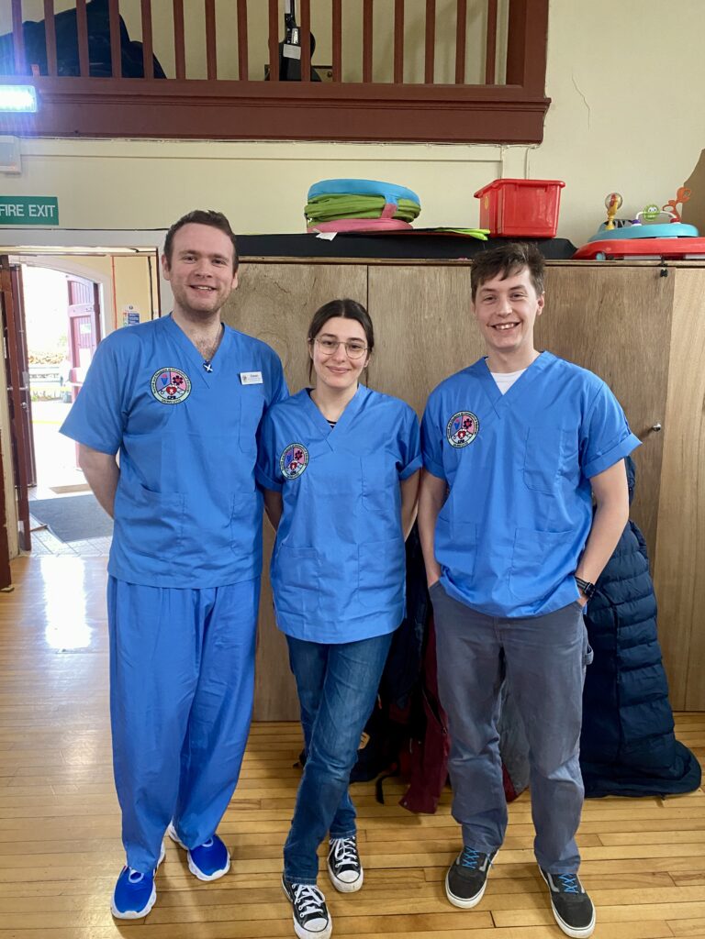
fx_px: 706
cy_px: 470
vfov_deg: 67.3
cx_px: 352
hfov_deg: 53.1
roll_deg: +0.6
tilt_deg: -9.9
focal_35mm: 26
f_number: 1.8
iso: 400
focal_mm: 4.25
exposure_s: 1/50
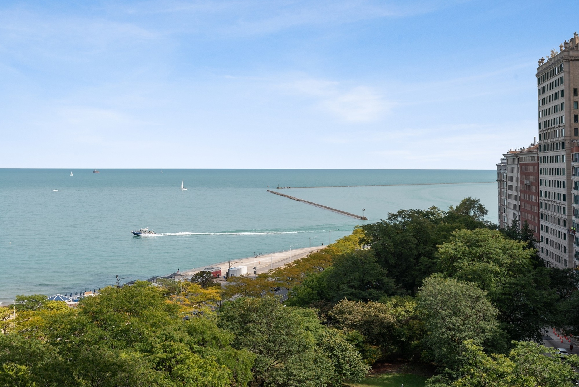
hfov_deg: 39.6
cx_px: 290
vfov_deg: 27.0
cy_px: 194
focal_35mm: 50
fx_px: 804
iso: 100
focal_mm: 50
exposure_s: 1/320
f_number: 9
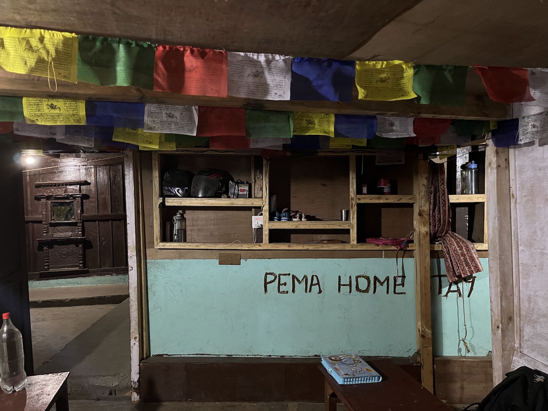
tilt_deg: -1.0
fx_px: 412
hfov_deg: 67.3
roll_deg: +1.3
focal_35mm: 26
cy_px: 206
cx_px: 274
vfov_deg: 53.1
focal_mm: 5.1
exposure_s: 1/30
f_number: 1.6
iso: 800
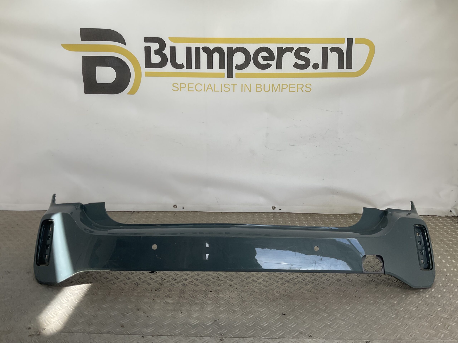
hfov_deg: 61.7
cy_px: 172
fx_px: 384
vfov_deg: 48.2
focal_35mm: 29
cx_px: 229
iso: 16
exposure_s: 1/276
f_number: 1.8
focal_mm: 3
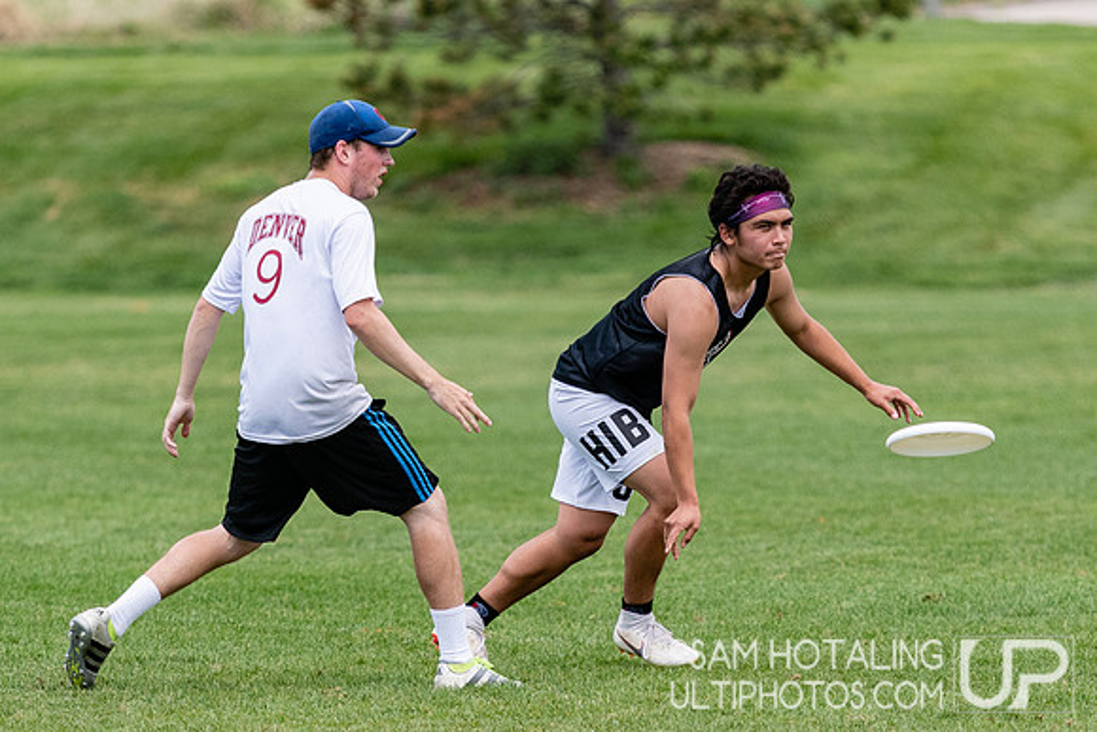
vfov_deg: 2.4
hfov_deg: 3.6
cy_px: 361
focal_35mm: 572
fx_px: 17443
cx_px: 560
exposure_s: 1/2500
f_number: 2.8
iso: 280
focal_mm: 200
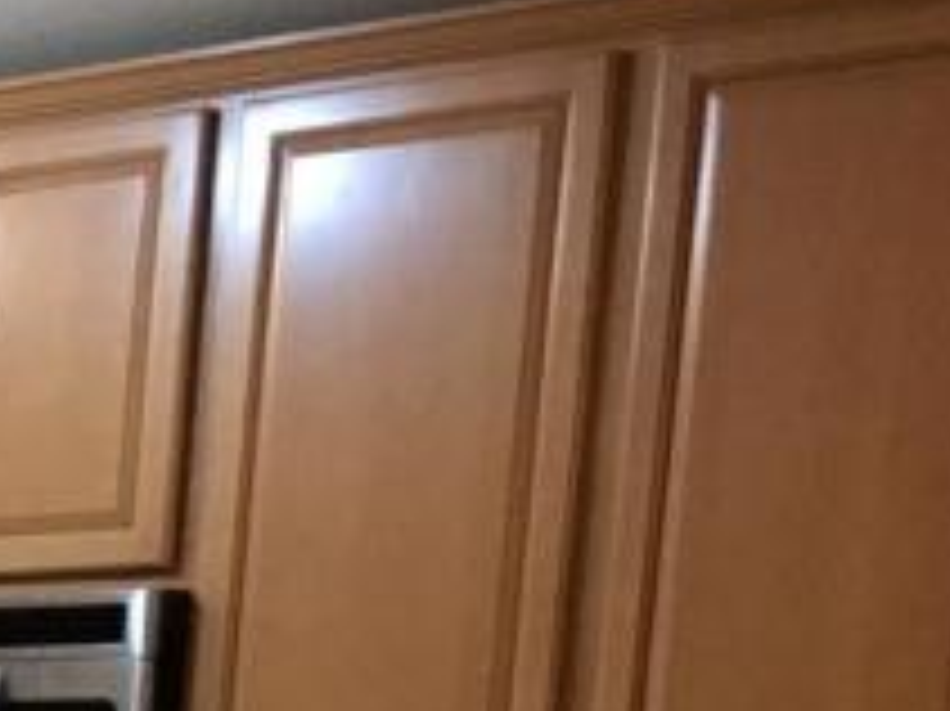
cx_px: -1180
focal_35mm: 141
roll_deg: -1.4
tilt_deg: -6.6
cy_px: 1458
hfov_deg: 11.9
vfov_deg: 9.7
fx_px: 3867
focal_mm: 4.15
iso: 160
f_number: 2.2
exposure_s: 1/30
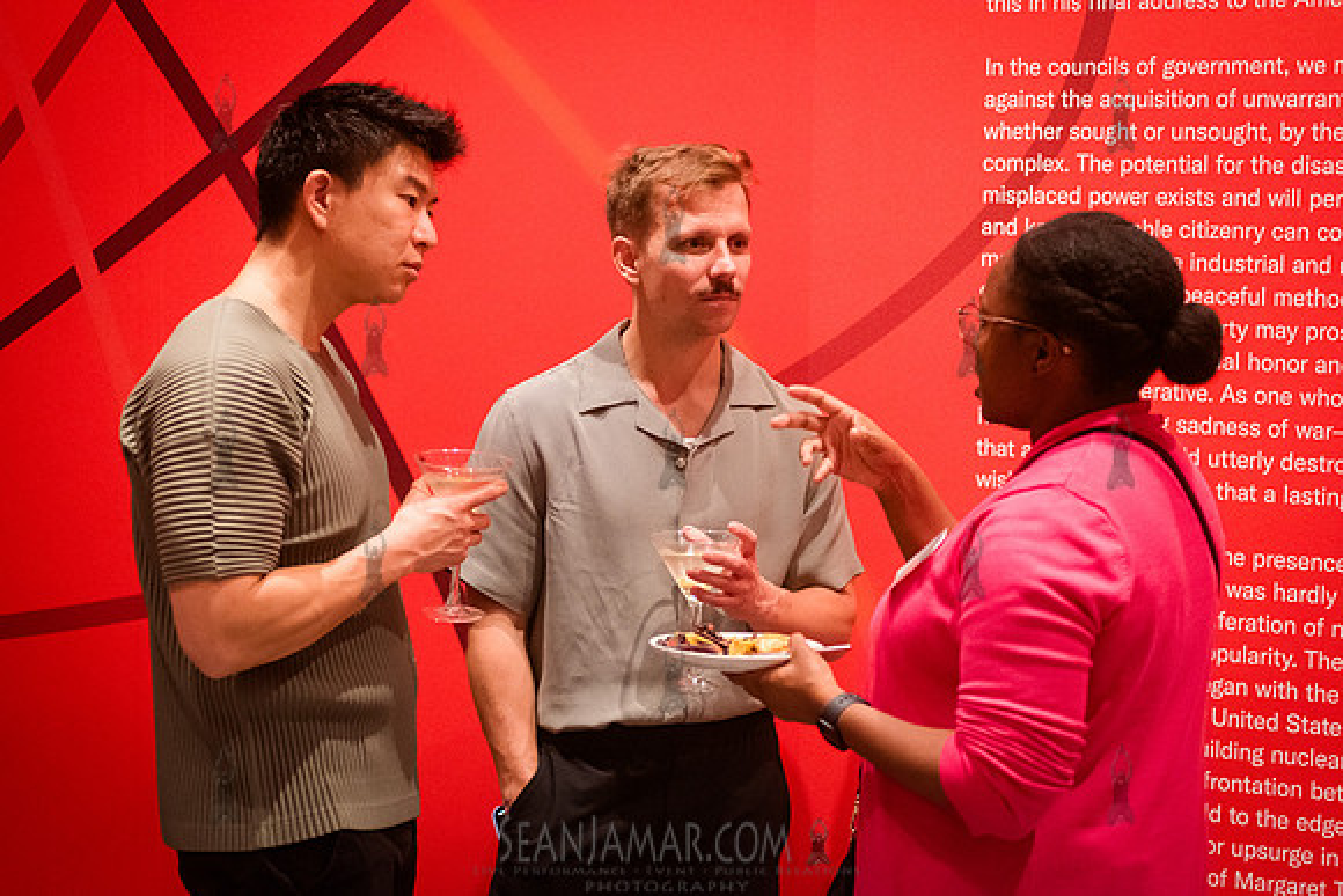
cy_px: 448
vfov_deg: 17.1
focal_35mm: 80
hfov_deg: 25.4
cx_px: 672
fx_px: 2985
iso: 8000
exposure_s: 1/125
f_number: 3.2
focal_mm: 80
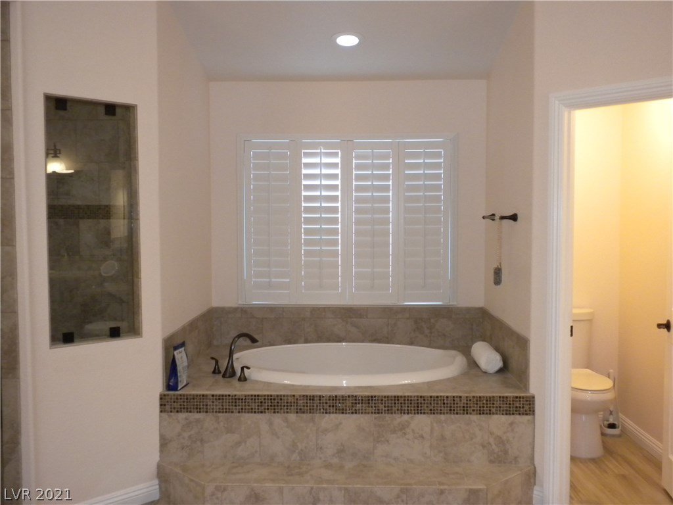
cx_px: 336
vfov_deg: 38.7
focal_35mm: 37
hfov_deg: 50.1
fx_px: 719
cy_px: 252
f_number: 3.5
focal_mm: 6.6
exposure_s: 1/42
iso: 400
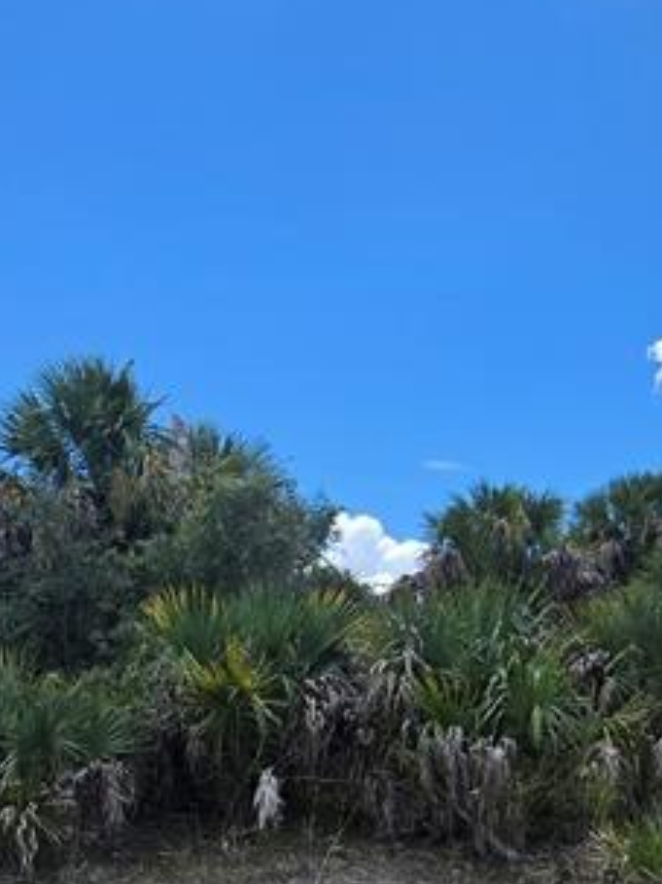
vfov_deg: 50.6
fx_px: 842
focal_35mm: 33
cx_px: 251
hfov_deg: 42.6
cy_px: 756
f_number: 2.2
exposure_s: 1/2321
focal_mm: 2.2
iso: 50
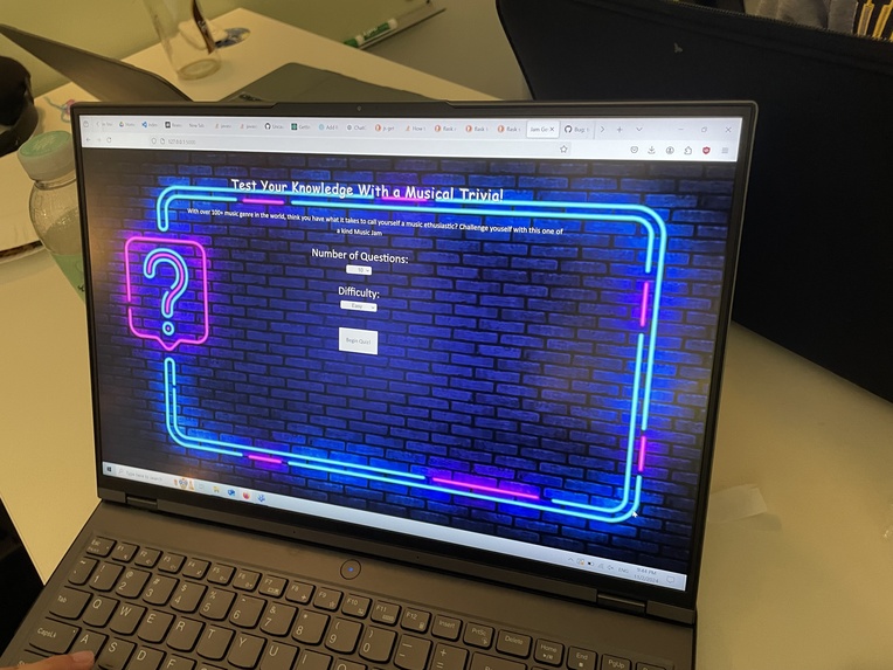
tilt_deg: -44.5
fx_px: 671
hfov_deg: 67.3
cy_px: 335
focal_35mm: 26
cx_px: 446
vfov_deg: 53.1
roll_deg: +11.5
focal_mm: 4.2
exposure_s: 1/60
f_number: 1.6
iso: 250
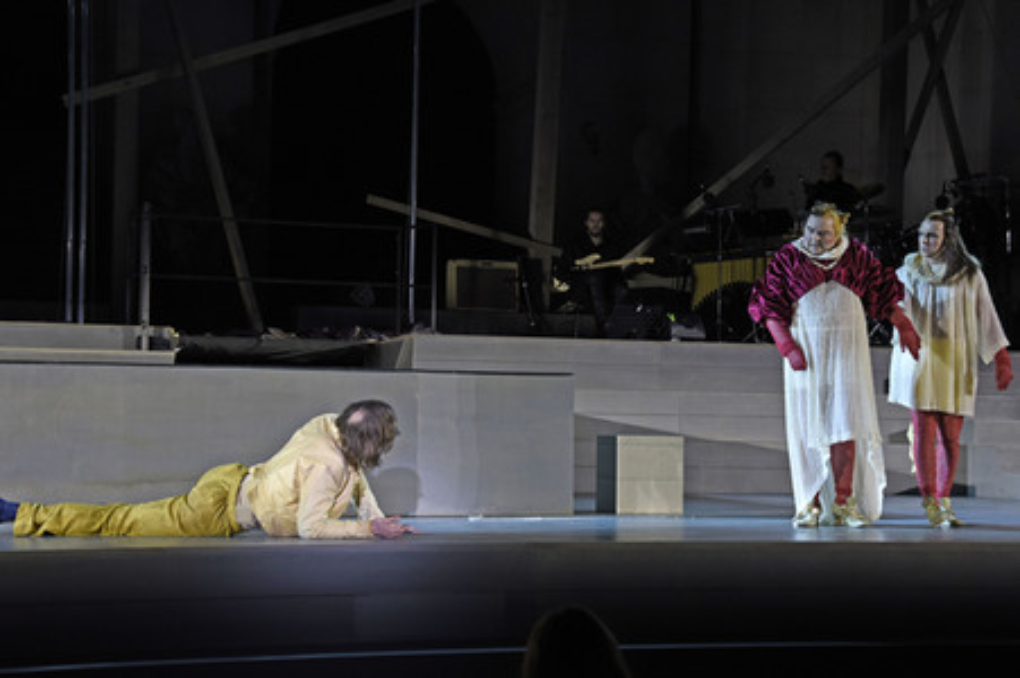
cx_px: 510
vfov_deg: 26.0
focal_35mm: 52
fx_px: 1472
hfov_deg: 38.2
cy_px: 339
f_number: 5.6
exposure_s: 1/80
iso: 1000
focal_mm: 52
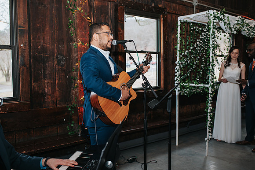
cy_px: 85
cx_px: 128
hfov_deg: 54.5
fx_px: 248
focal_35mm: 35
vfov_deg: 37.8
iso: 1000
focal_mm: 35
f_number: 2.8
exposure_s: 1/160
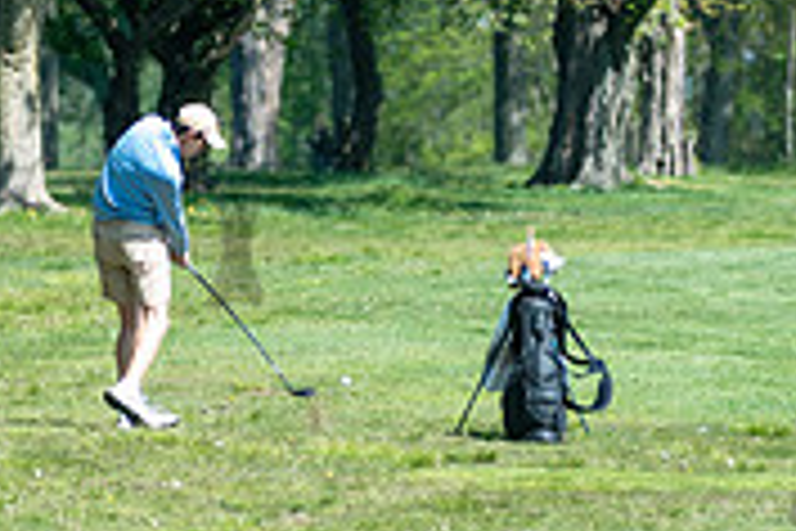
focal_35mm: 654
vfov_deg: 2.1
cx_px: 234
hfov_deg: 3.2
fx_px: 14460
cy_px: 227
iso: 100
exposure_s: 1/1000
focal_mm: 200
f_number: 3.5
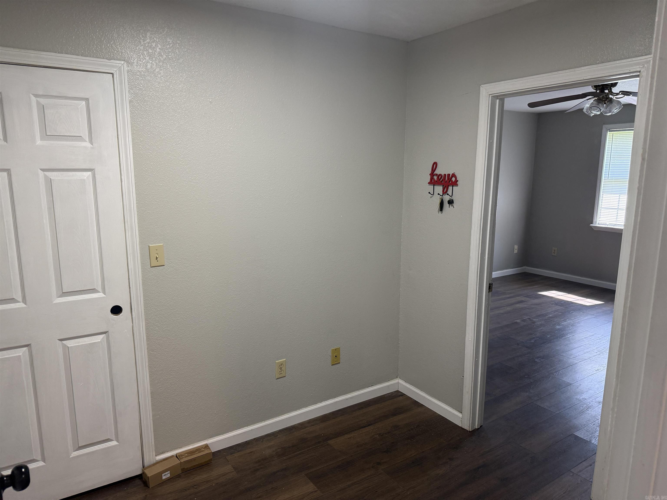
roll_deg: -2.8
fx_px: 462
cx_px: 334
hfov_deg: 71.6
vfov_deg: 56.8
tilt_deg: -7.9
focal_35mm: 24
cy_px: 250
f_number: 1.78
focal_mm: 6.76
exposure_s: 1/120
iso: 200
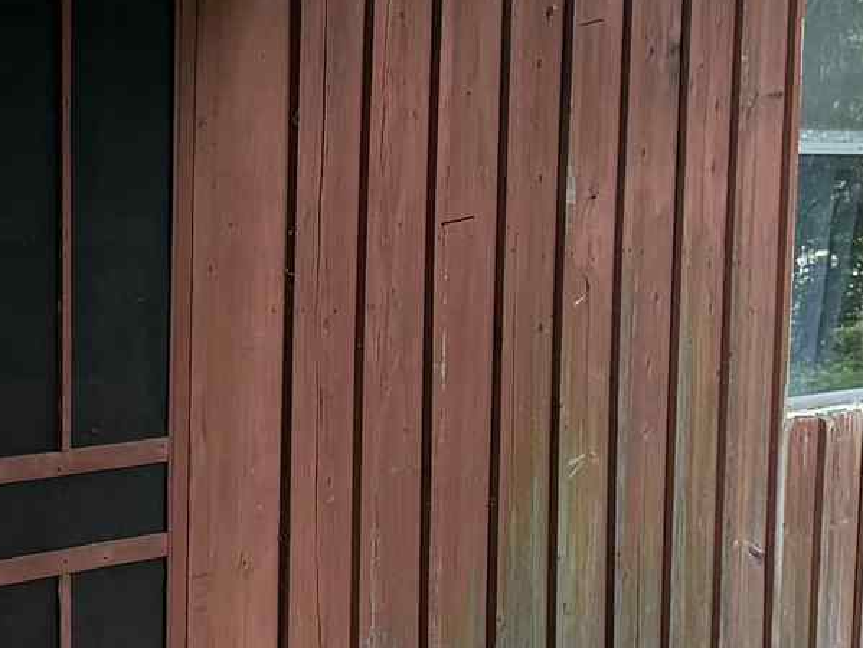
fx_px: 3068
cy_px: 684
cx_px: -184
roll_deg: +0.4
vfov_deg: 11.9
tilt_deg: -7.9
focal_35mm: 123
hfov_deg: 15.4
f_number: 1.78
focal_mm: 6.76
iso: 125
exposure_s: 1/121
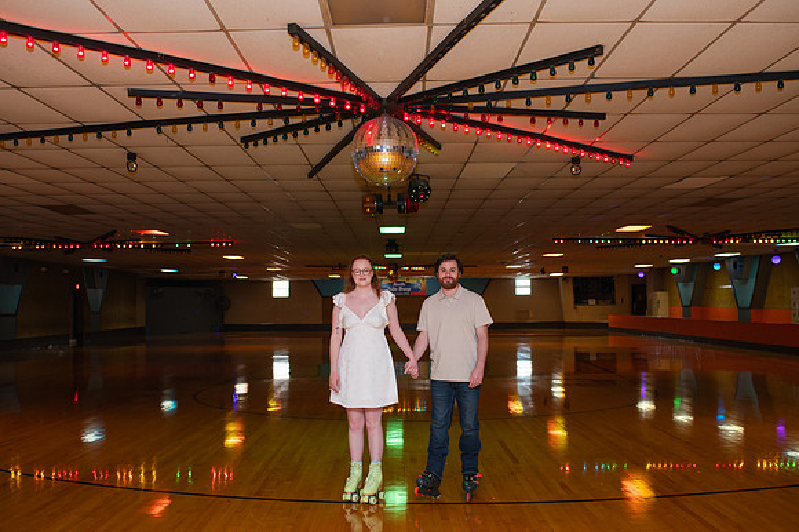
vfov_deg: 35.1
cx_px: 391
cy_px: 265
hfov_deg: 50.8
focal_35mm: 38
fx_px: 841
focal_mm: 35
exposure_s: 1/200
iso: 1000
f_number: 3.2
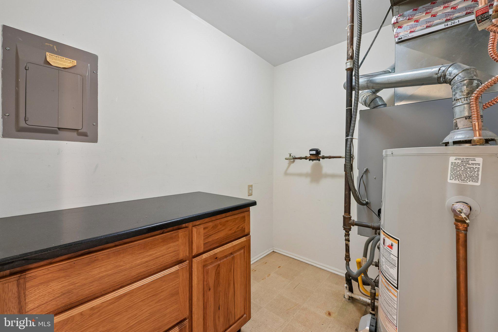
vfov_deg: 81.2
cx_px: 249
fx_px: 194
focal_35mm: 14
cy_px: 166
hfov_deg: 104.3
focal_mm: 14
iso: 400
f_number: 11
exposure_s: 1/2.5
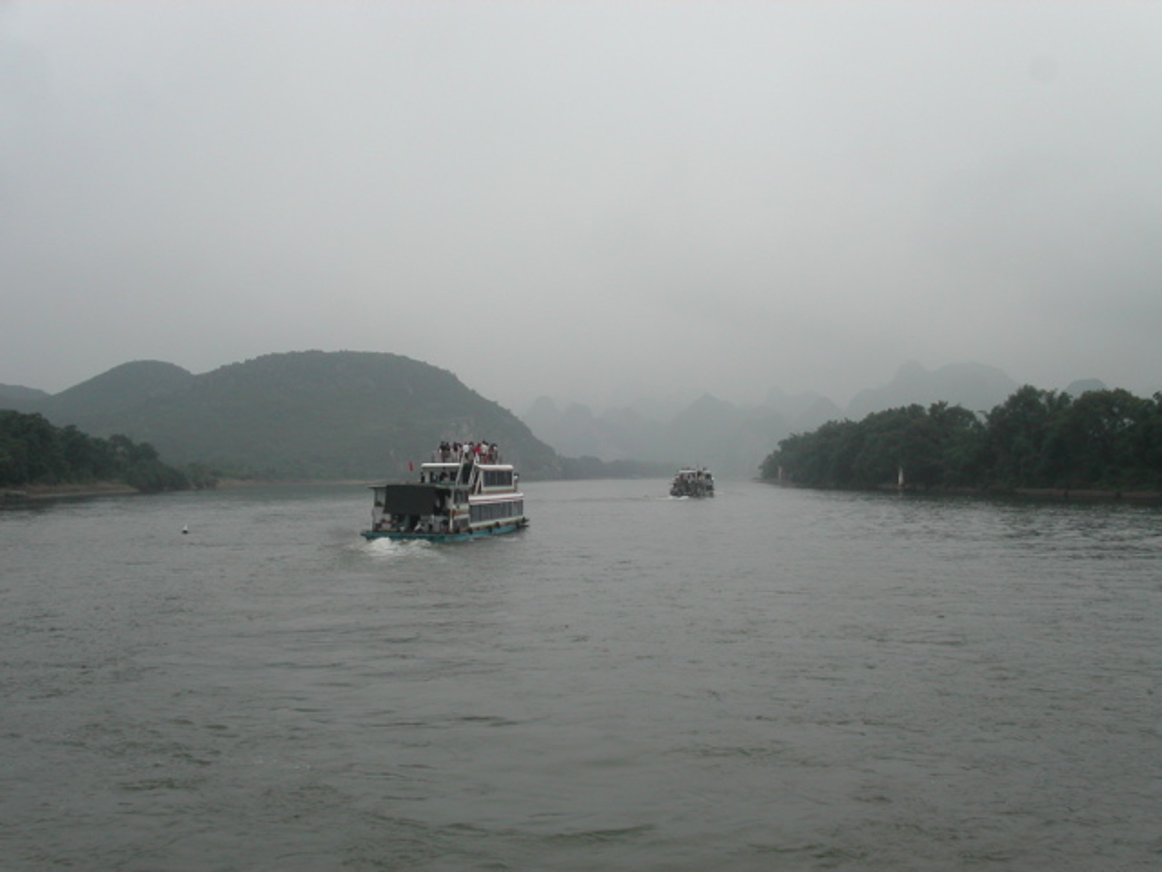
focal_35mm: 38
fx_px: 1276
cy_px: 436
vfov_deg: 37.7
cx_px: 581
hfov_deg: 49.0
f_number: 8
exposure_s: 1/350
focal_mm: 7.8
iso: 100
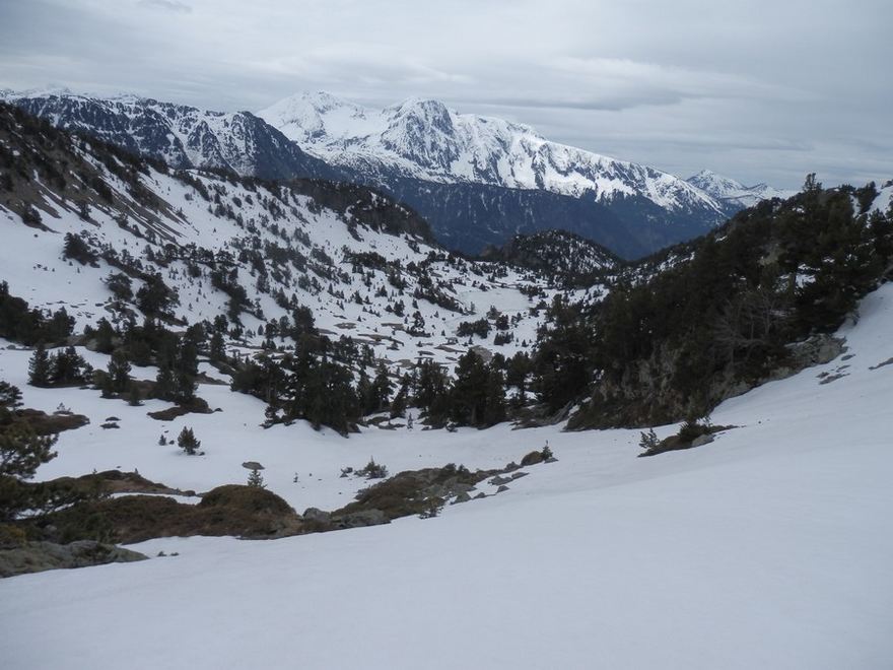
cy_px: 335
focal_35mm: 25
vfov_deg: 54.9
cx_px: 446
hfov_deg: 69.4
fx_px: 645
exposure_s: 1/250
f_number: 8.7
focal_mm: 4.5
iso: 80
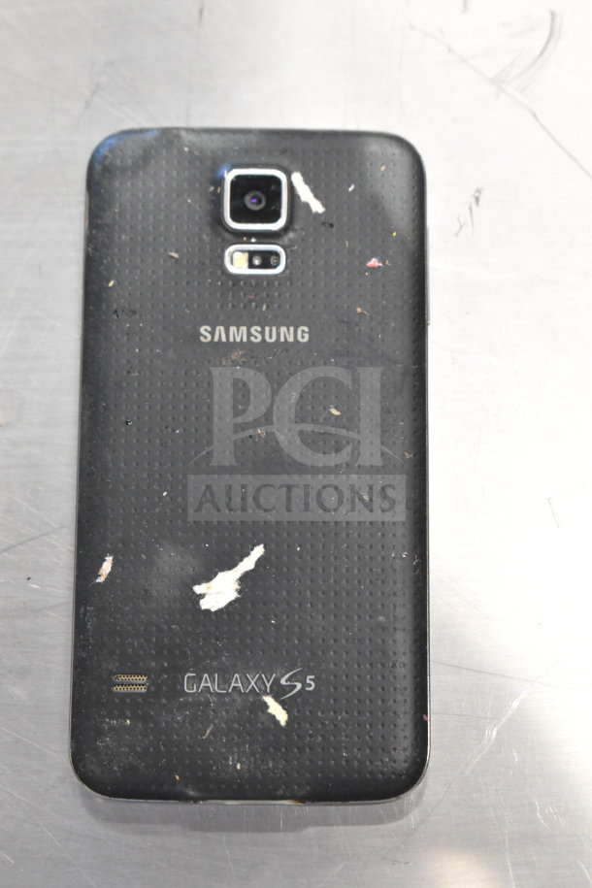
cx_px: 296
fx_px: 2035
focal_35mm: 82
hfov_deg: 16.6
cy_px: 444
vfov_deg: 24.6
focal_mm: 55
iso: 6400
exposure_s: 1/100
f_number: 5.6
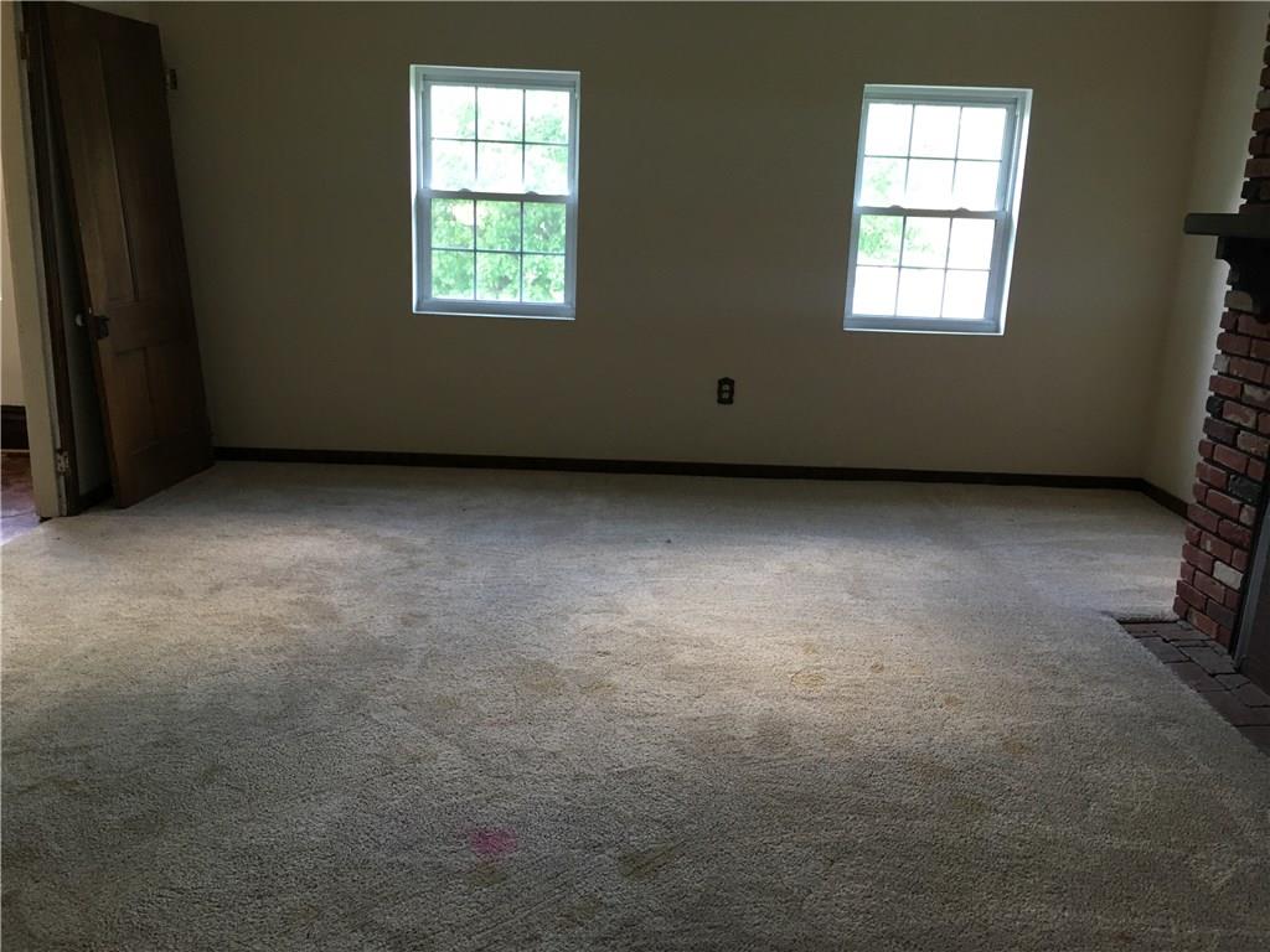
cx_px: 635
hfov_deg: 61.7
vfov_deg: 48.2
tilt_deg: -13.3
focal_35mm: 29
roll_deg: -3.0
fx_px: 1064
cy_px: 476
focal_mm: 4.15
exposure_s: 1/30
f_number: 2.2
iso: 80
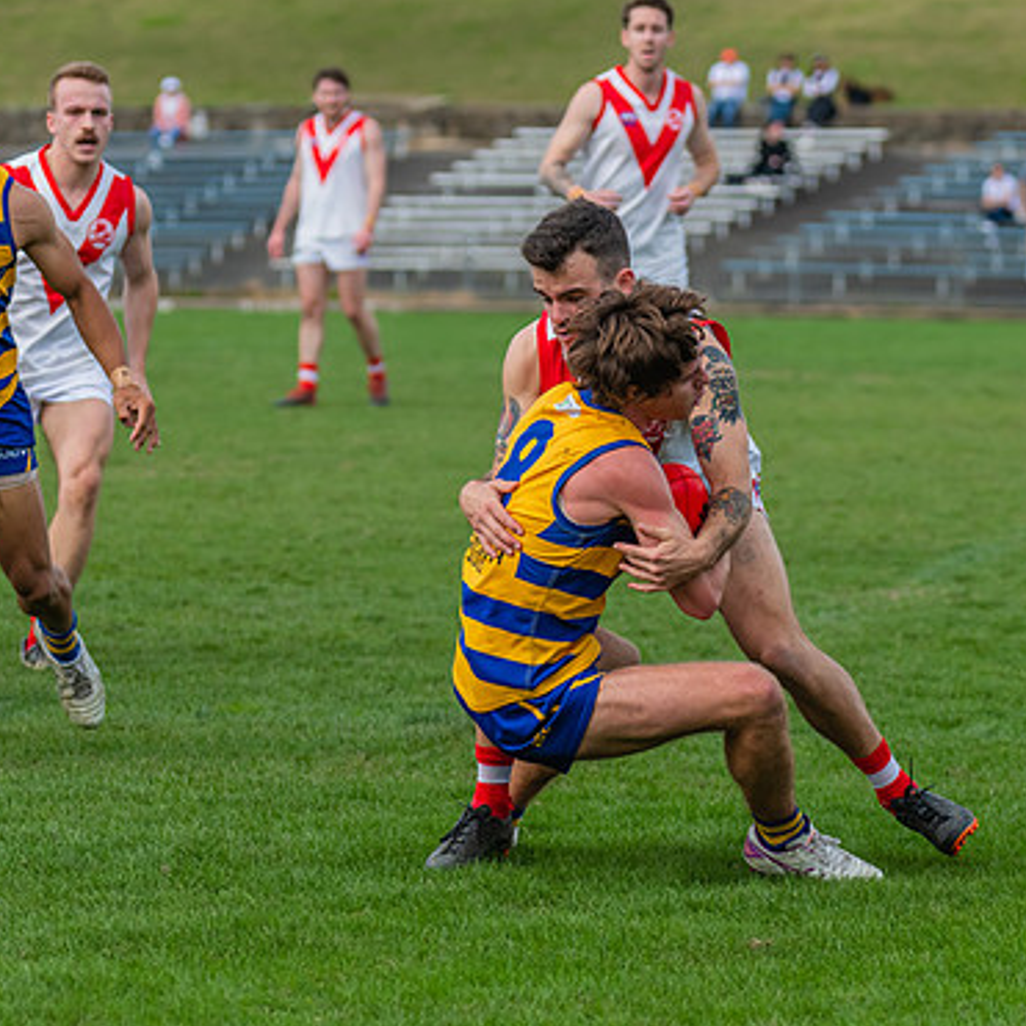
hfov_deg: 7.0
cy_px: 483
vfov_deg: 7.0
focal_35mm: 250
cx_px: 441
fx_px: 8383
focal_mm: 170
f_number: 5.6
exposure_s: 1/1600
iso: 800
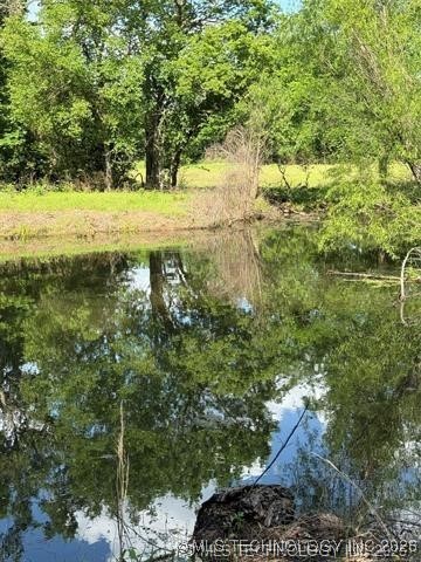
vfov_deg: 39.7
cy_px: 281
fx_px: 778
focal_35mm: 48
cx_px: 210
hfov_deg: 30.3
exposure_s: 1/1149
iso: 64
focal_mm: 6.76
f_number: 1.78
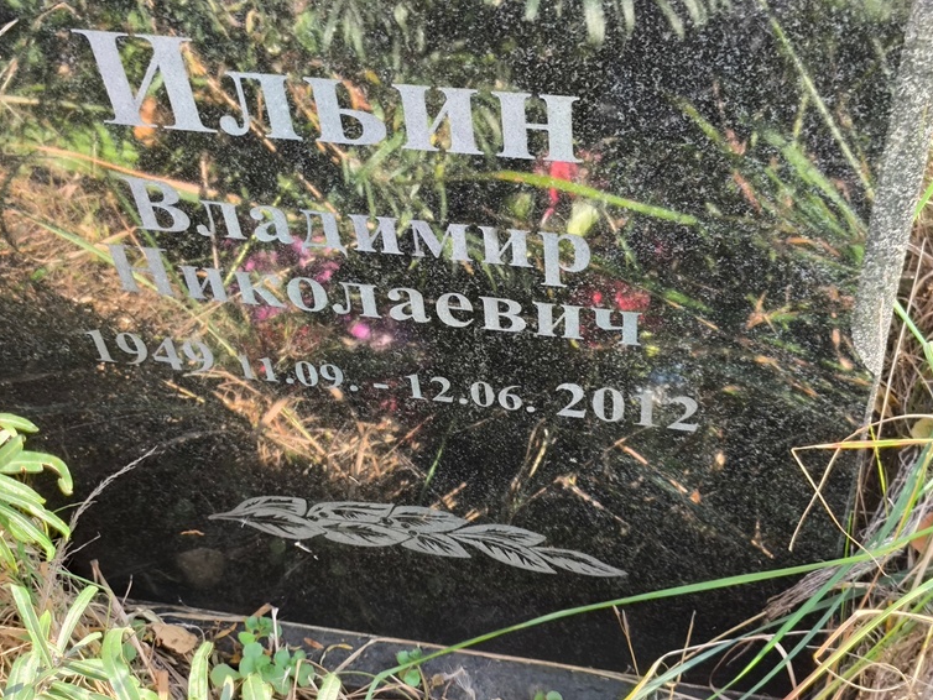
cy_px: 334
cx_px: 445
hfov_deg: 36.2
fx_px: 1429
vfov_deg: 27.5
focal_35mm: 53
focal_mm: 4.71
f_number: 1.7
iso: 80
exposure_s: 1/100
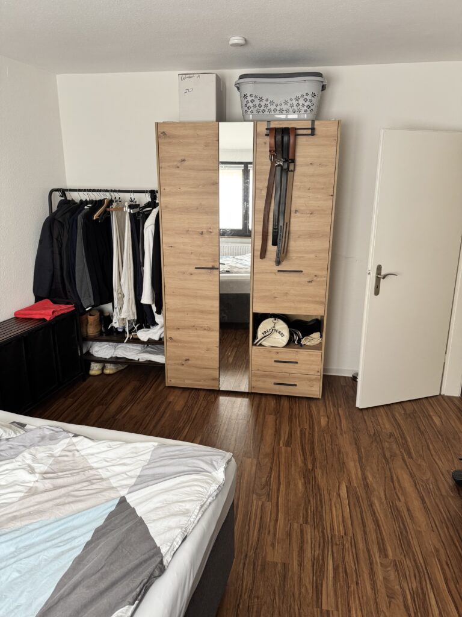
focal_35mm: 24
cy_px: 308
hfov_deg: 56.8
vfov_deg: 71.6
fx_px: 427
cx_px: 231
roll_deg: +0.1
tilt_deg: -15.5
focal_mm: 6.76
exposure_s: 1/60
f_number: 1.78
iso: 250
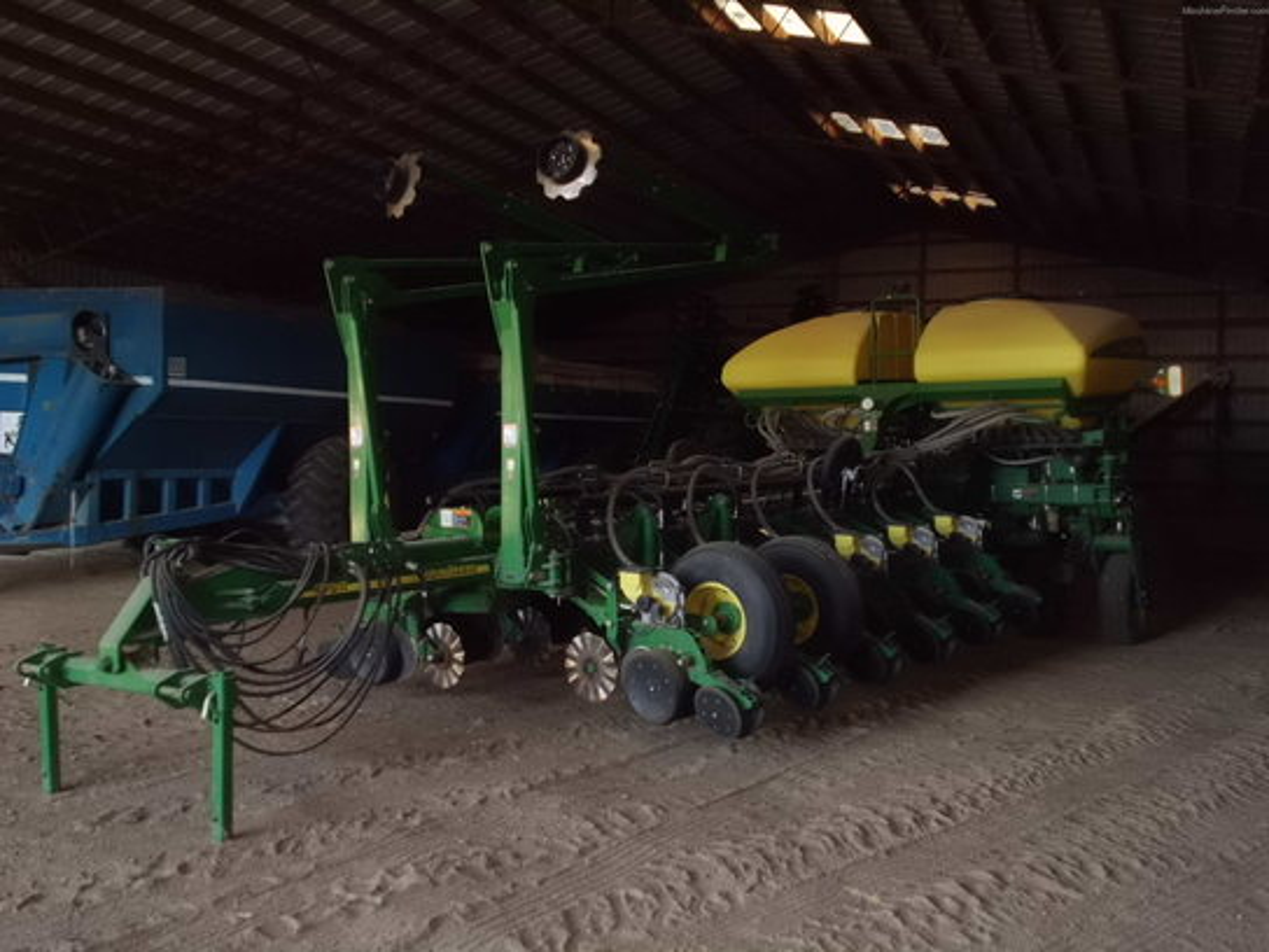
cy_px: 476
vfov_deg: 42.9
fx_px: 1210
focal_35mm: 33
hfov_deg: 55.4
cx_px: 634
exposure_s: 1/60
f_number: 3.6
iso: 400
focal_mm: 6
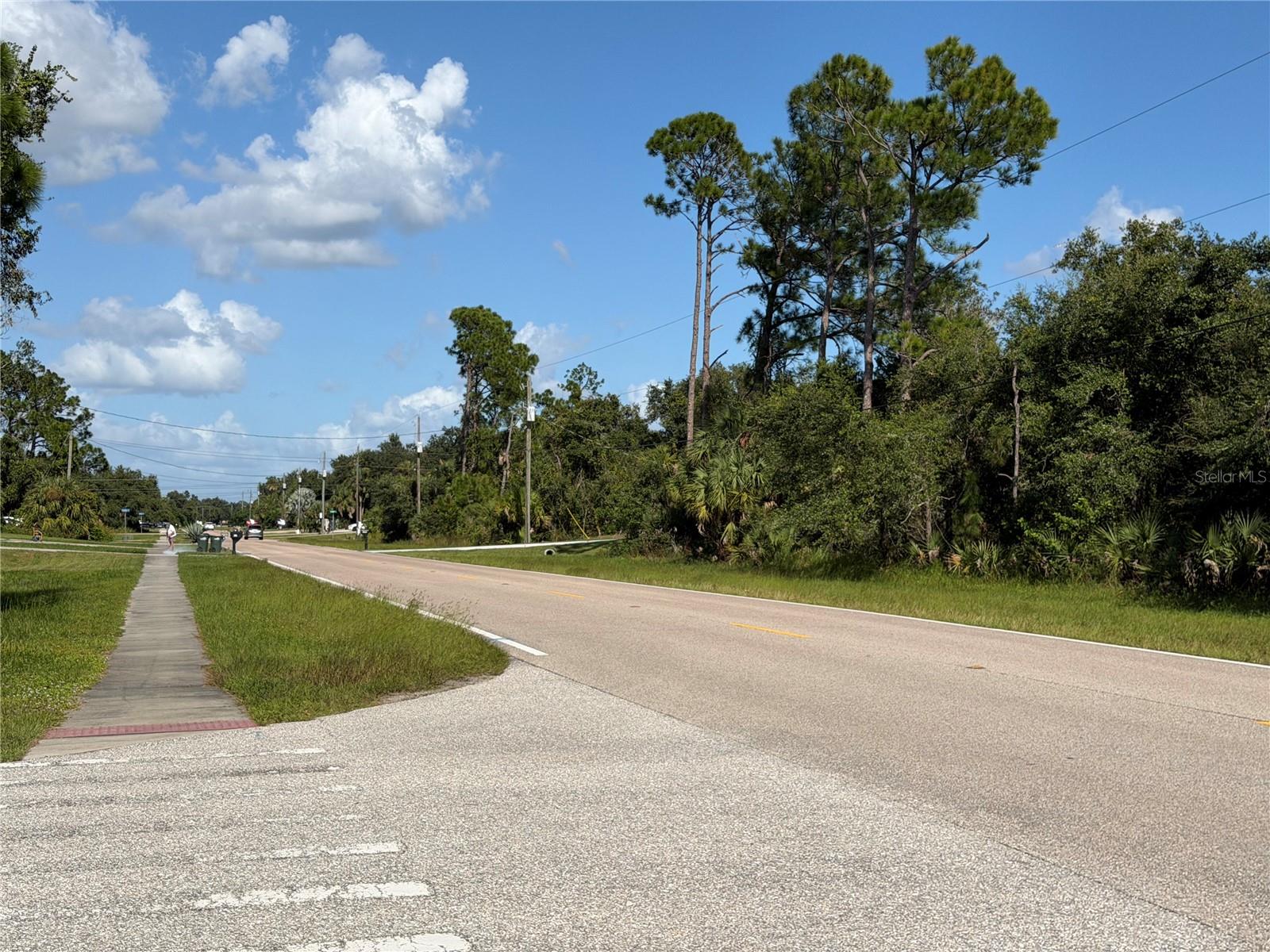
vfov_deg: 30.3
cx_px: 635
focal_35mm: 48
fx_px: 1761
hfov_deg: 39.7
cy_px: 476
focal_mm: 6.76
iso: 64
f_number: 1.78
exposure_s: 1/7874
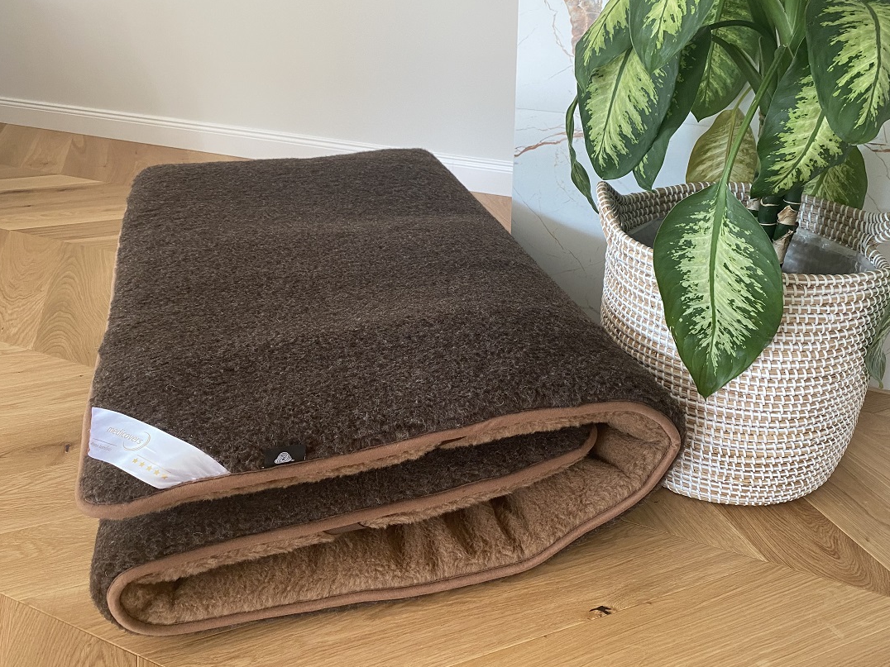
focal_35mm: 29
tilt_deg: -24.7
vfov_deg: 48.2
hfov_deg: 61.6
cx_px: 475
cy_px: 302
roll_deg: -0.2
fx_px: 746
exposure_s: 1/91
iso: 125
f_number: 1.8
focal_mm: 4.25
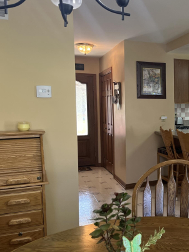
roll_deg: +0.5
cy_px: 128
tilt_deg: -4.3
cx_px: 207
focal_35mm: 43
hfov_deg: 30.2
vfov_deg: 43.9
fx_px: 313
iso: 125
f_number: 1.6
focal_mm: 5.1
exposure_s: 1/120
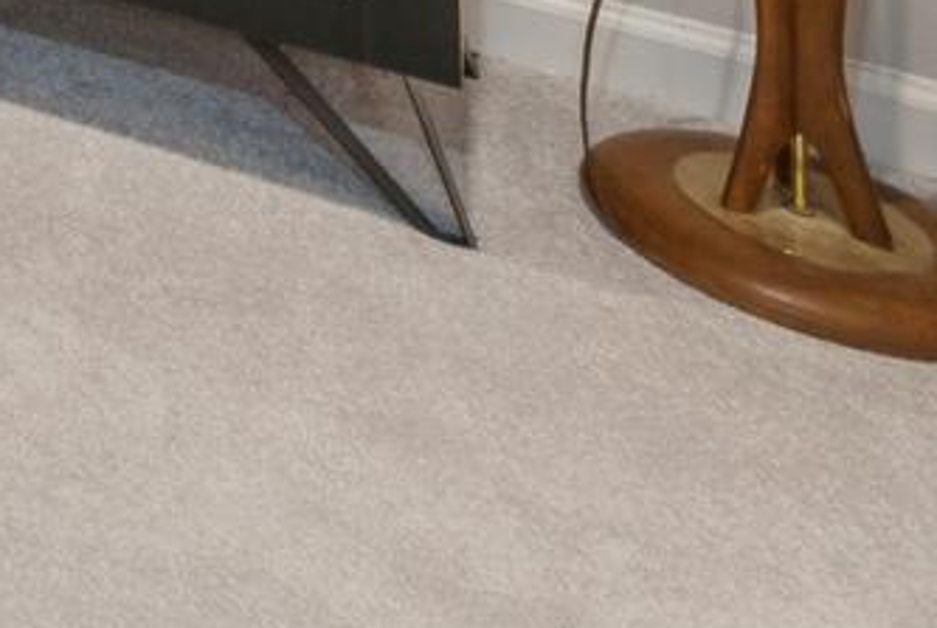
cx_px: -1382
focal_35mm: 86
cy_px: -1198
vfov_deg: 11.0
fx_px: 2241
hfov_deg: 14.3
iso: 200
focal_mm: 14
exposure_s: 1.3
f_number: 16
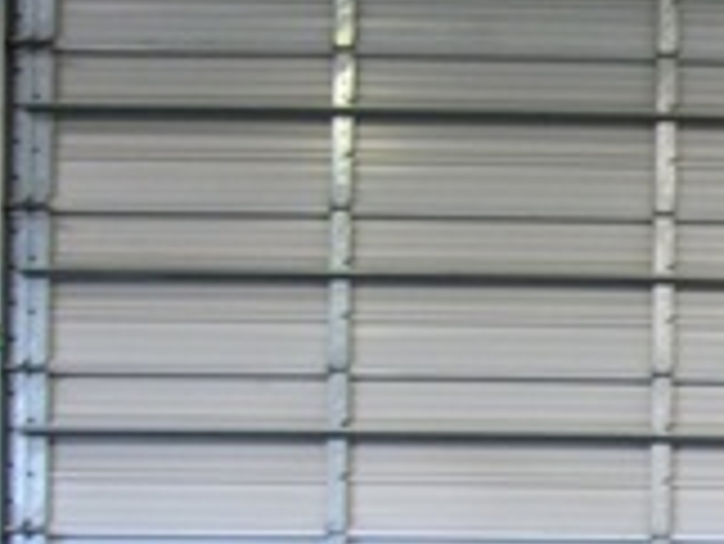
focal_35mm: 108
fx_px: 2261
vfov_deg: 13.2
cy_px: 733
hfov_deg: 17.4
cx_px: 868
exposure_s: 1/20
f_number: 2.9
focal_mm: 5.7
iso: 160
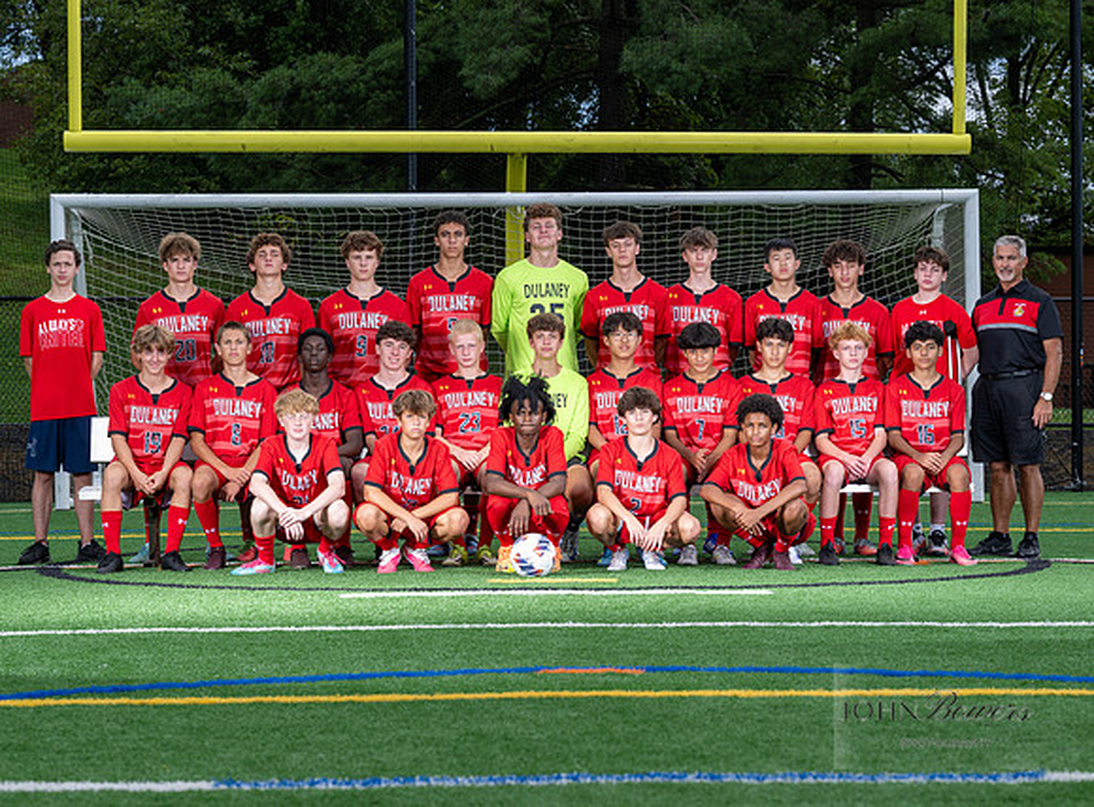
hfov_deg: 20.5
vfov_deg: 15.2
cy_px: 445
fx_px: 3023
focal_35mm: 96
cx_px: 560
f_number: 5.6
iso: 64
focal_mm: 81
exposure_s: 1/200
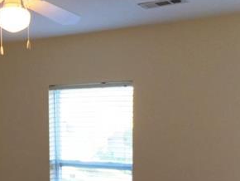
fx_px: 444
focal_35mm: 64
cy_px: 157
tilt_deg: -4.8
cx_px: 62
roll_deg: -0.9
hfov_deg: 29.8
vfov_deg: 22.5
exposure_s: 1/30
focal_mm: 4.15
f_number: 2.2
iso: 32
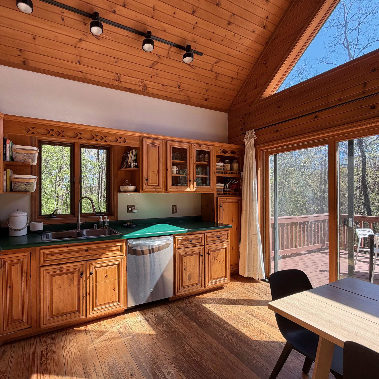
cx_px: 140
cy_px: 193
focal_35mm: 17
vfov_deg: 84.0
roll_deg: +0.7
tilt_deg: +0.2
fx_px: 211
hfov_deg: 82.2
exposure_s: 1/198
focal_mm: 2.22
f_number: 2.2
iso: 50
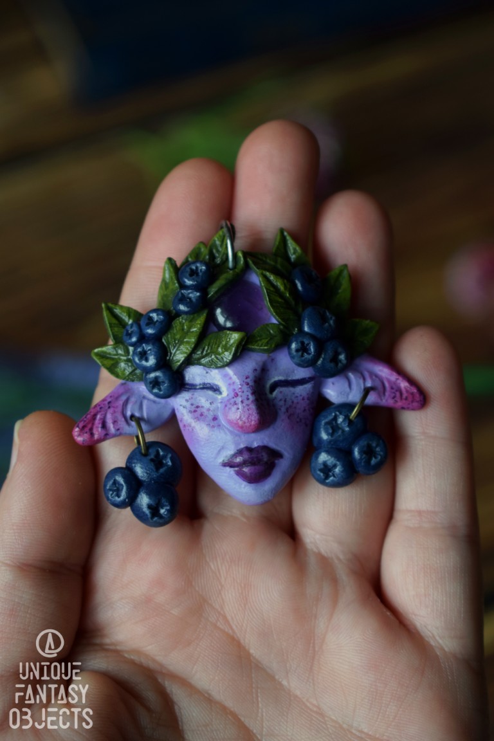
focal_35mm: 82
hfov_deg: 16.6
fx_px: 1698
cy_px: 370
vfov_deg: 24.6
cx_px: 247
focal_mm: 55
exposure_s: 1/60
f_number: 5.6
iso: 500
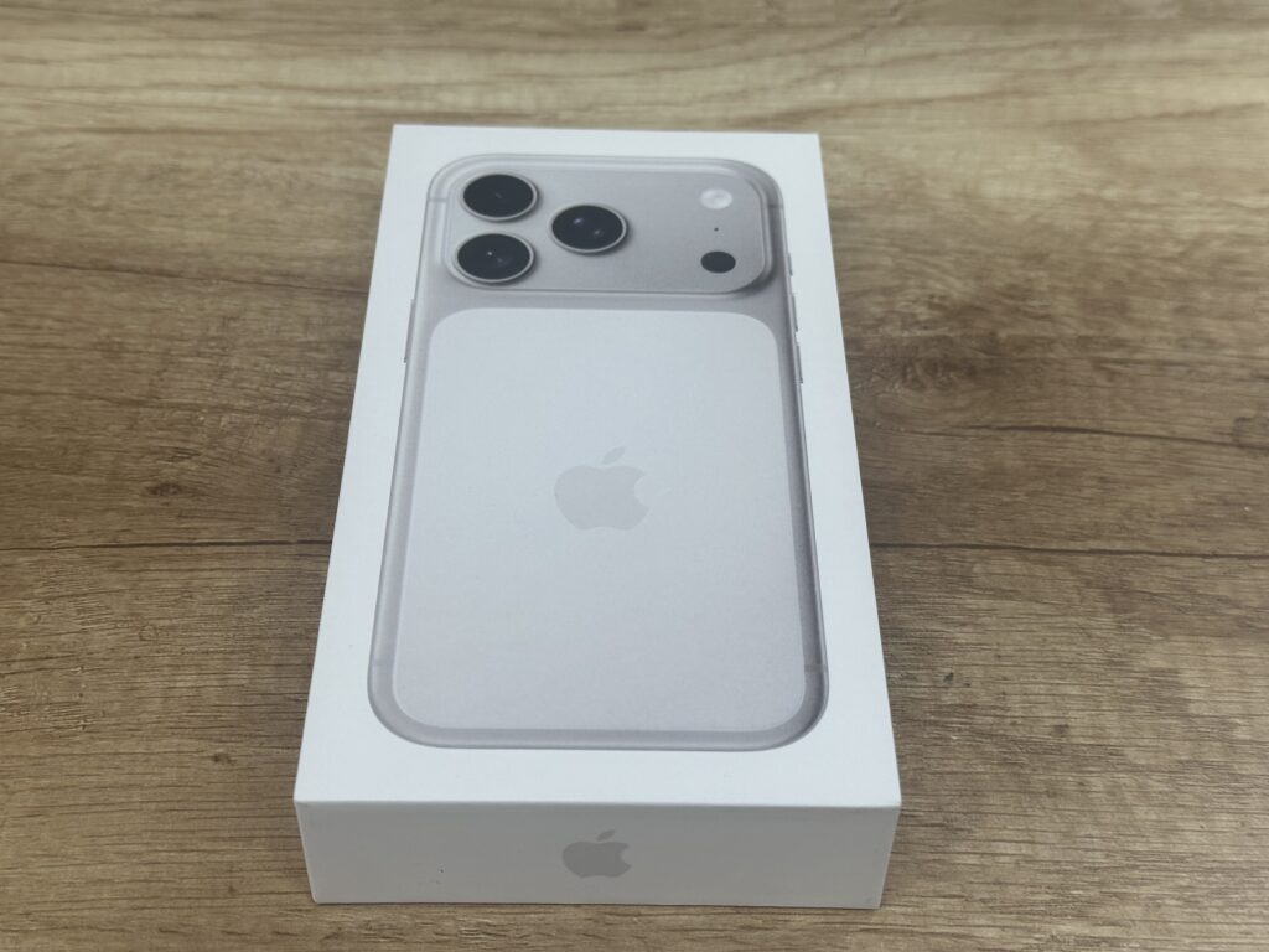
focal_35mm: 48
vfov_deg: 30.3
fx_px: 1760
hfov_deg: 39.7
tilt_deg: -45.8
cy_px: 476
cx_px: 634
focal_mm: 6.86
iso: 64
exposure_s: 1/100
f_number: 1.78
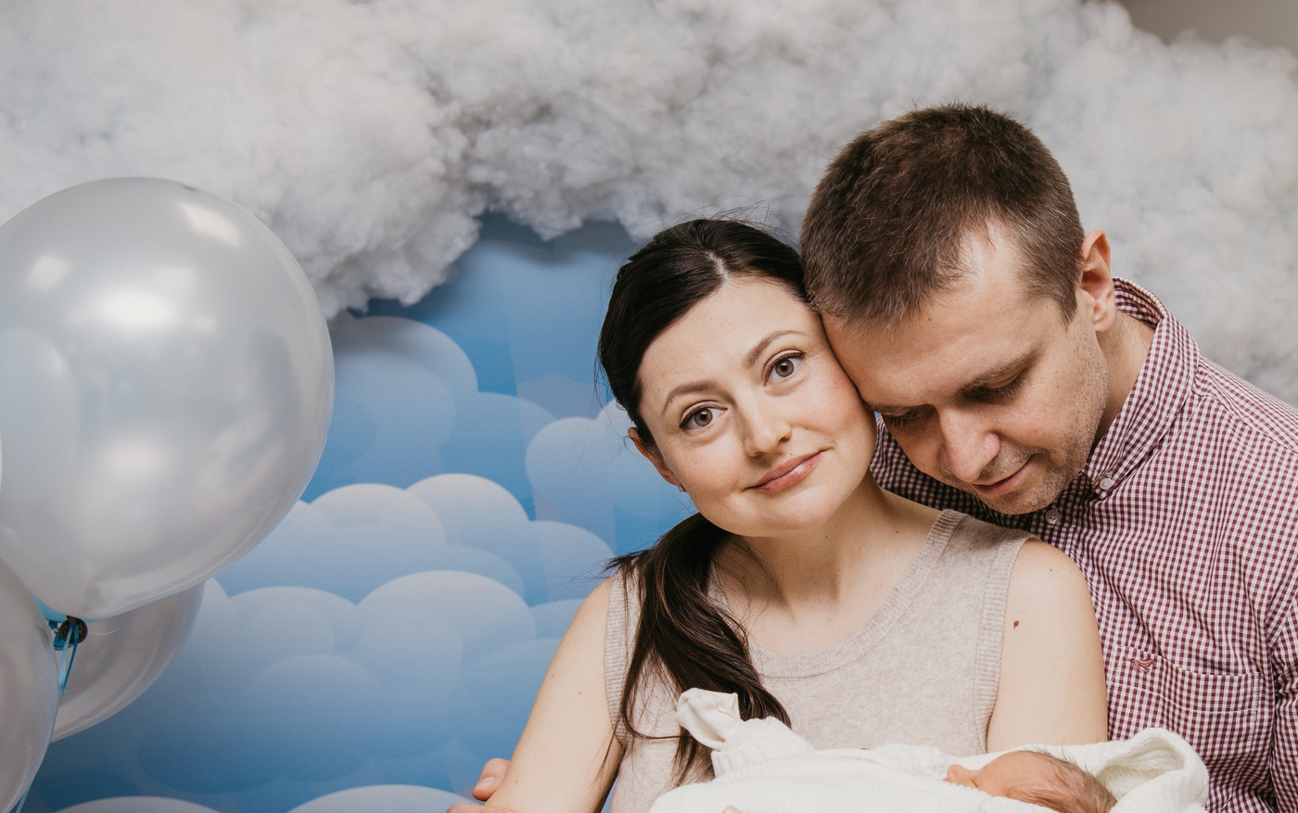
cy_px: 604
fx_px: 2265
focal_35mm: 64
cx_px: 917
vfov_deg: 20.2
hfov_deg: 31.6
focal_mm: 34
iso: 160
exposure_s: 1/160
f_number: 4
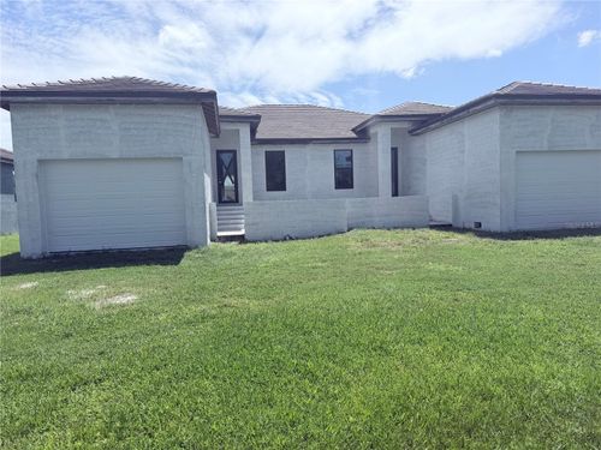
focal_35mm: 24
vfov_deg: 56.8
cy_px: 225
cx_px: 300
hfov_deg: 71.6
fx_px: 417
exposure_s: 1/6711
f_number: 1.78
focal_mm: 6.76
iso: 80
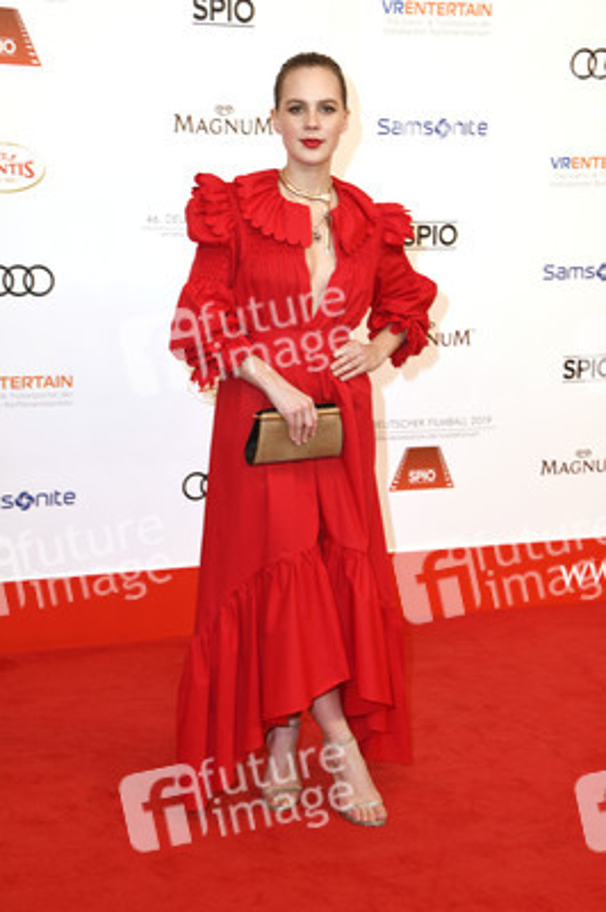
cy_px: 456
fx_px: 1568
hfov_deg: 21.9
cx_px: 303
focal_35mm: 62
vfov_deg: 32.4
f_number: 6.3
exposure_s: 1/160
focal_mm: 62
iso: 320
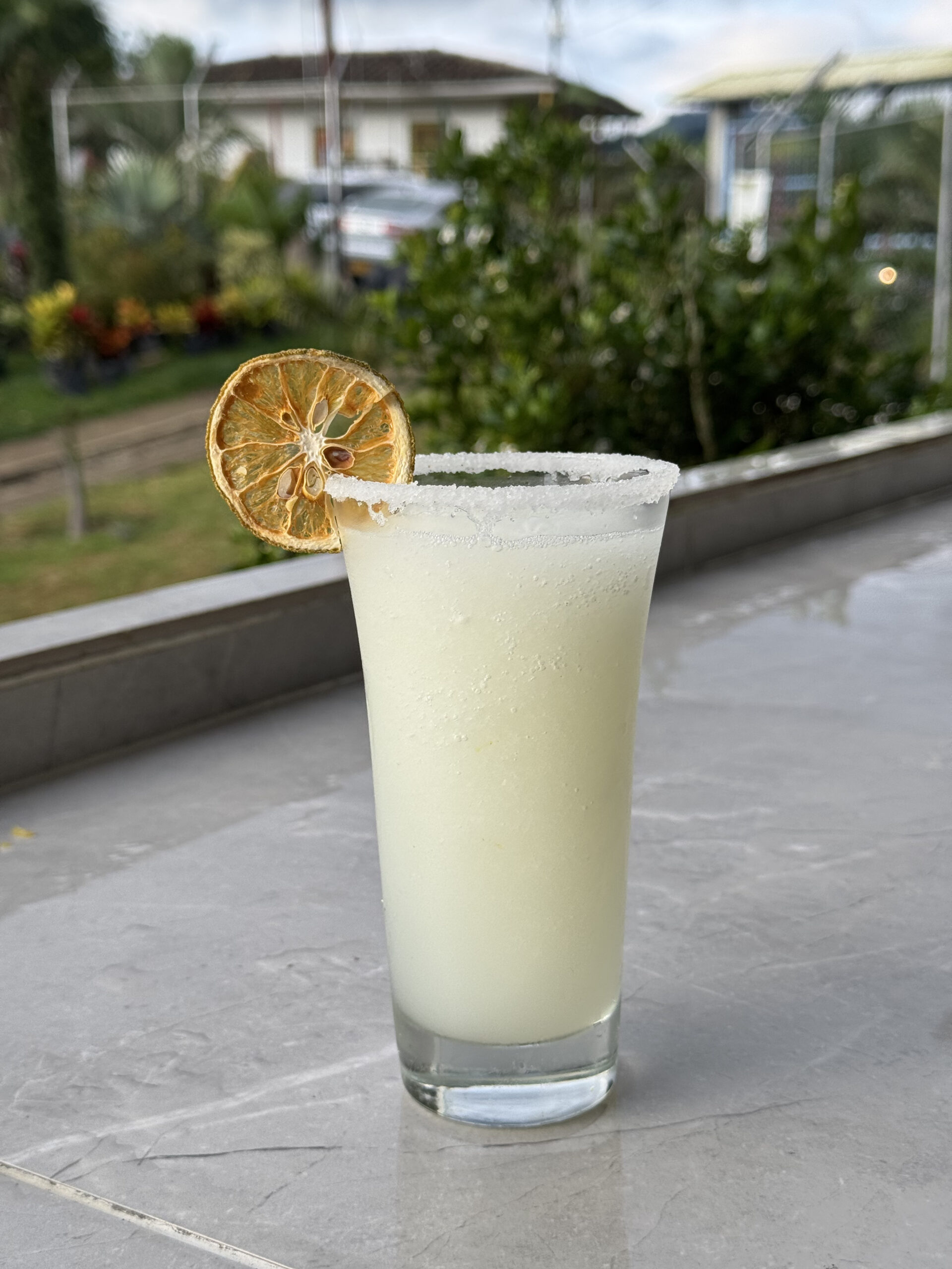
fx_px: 1760
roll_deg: +0.1
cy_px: 634
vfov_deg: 39.7
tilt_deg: -11.3
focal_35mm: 48
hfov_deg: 30.3
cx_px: 476
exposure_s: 1/774
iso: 64
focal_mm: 6.76
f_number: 1.78
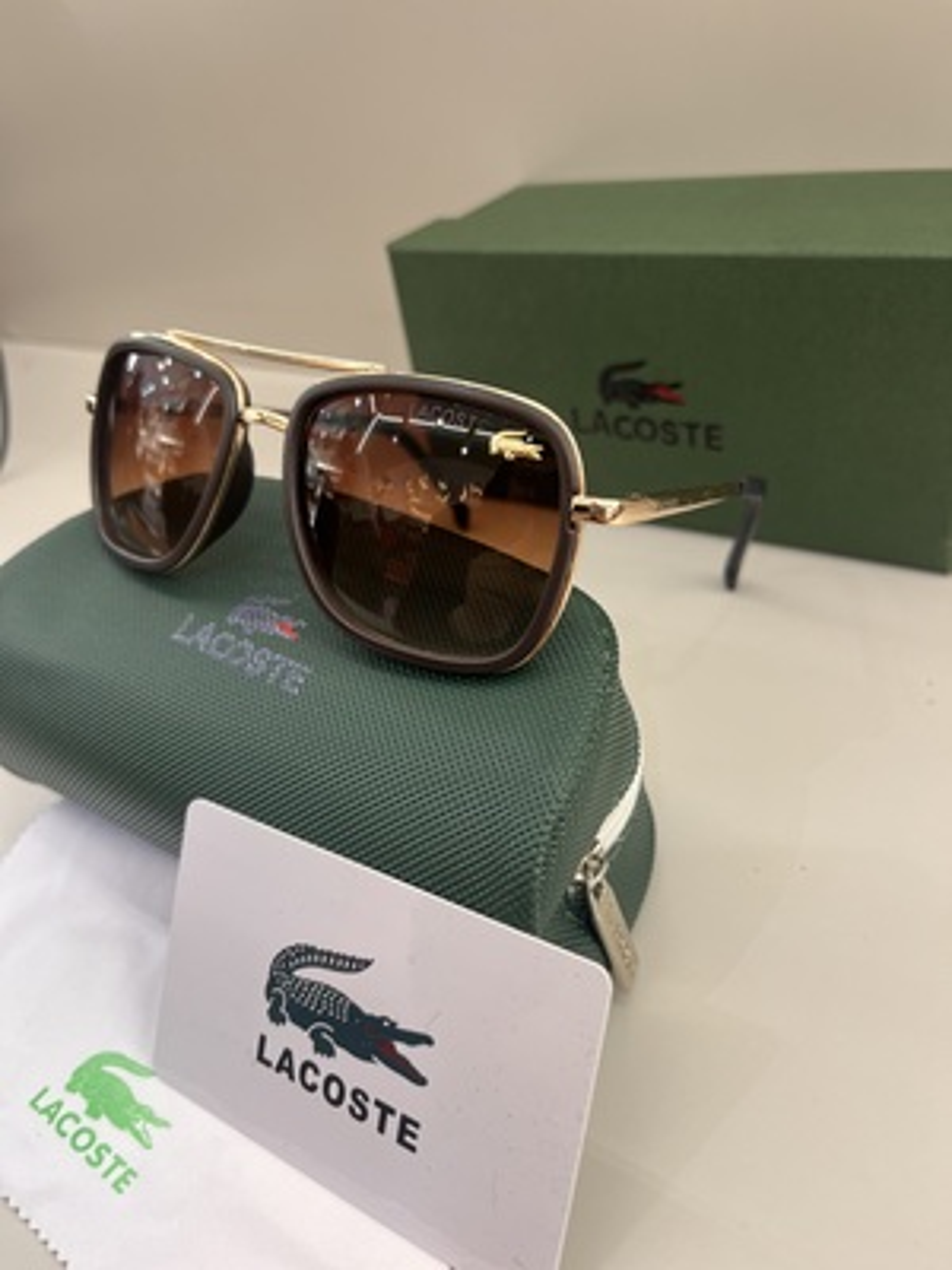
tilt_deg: -35.9
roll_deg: +12.2
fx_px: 953
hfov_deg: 53.1
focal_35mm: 26
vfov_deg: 67.3
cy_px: 635
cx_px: 476
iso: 64
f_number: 1.6
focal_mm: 5.1
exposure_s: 1/100
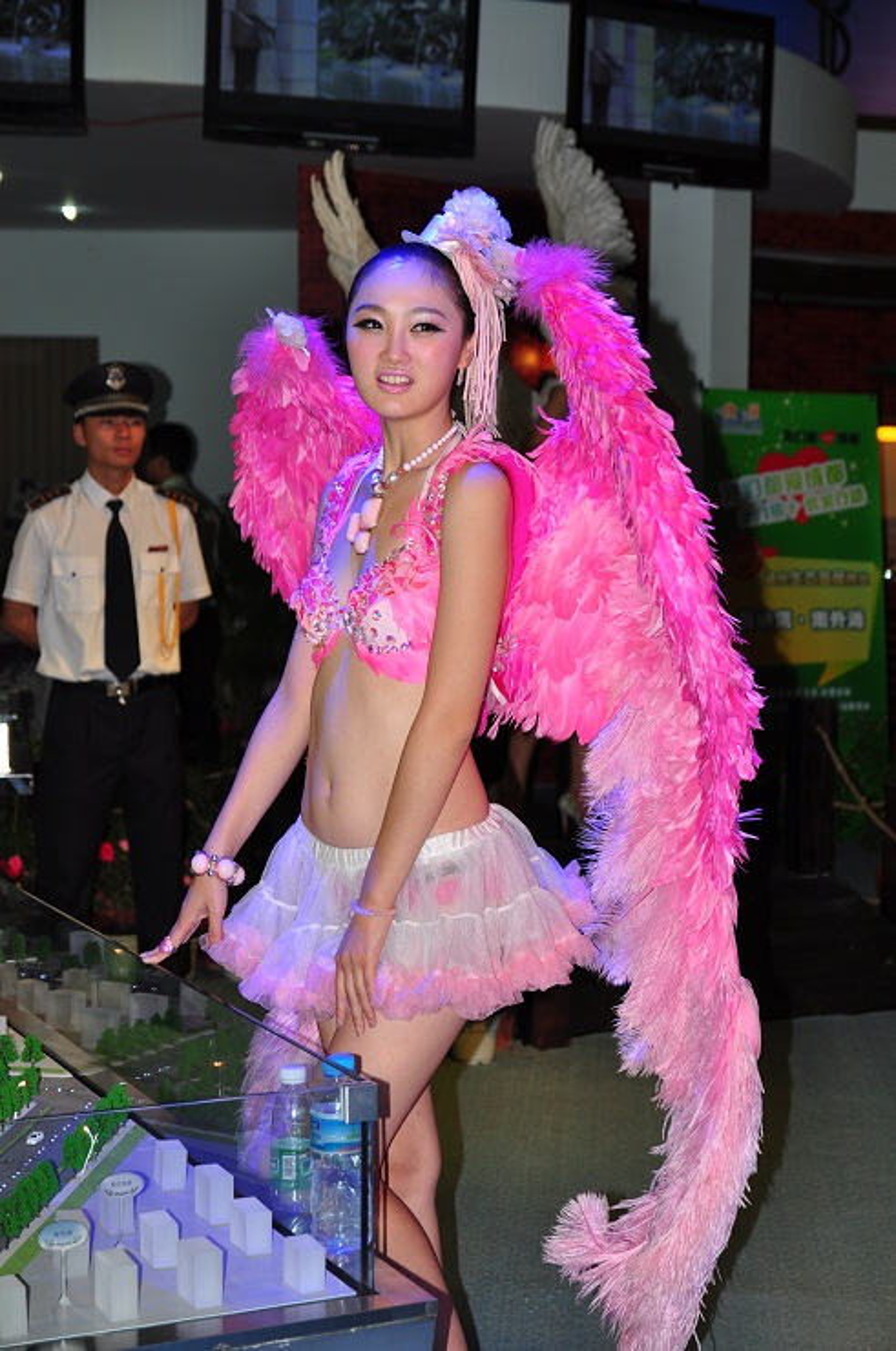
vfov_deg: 31.9
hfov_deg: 21.5
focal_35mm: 63
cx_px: 448
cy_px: 676
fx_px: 2360
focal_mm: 42
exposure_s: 1/160
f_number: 3.5
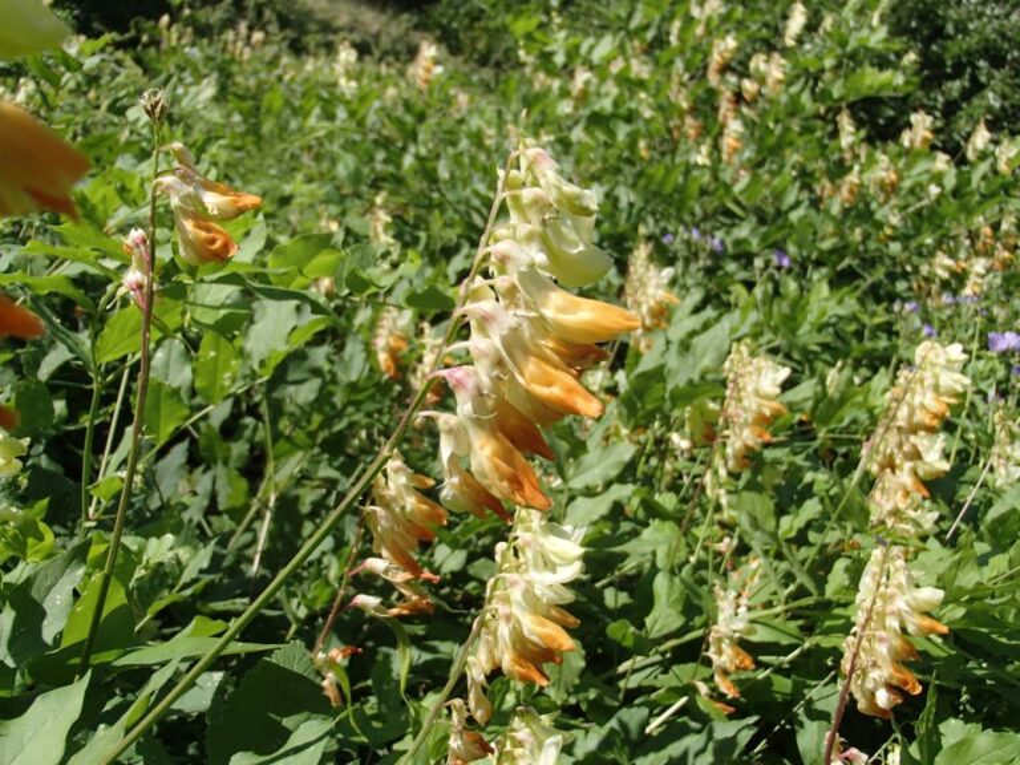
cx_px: 510
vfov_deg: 38.7
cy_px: 382
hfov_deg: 50.1
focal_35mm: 37
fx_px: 1090
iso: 100
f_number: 4.7
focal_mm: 6.64
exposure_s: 1/640
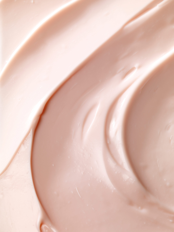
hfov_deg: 17.6
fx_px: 563
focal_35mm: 84
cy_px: 116
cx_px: 87
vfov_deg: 23.3
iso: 50
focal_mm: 120
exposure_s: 1/125
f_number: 13
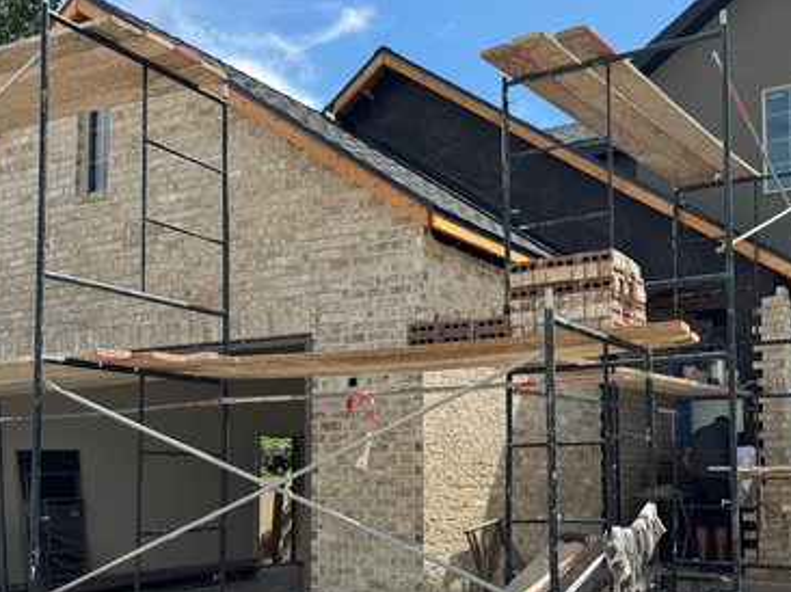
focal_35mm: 42
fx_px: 959
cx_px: 495
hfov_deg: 44.5
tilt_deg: +3.6
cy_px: 413
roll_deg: -0.1
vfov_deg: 33.9
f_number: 1.78
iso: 80
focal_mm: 6.76
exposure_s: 1/2833
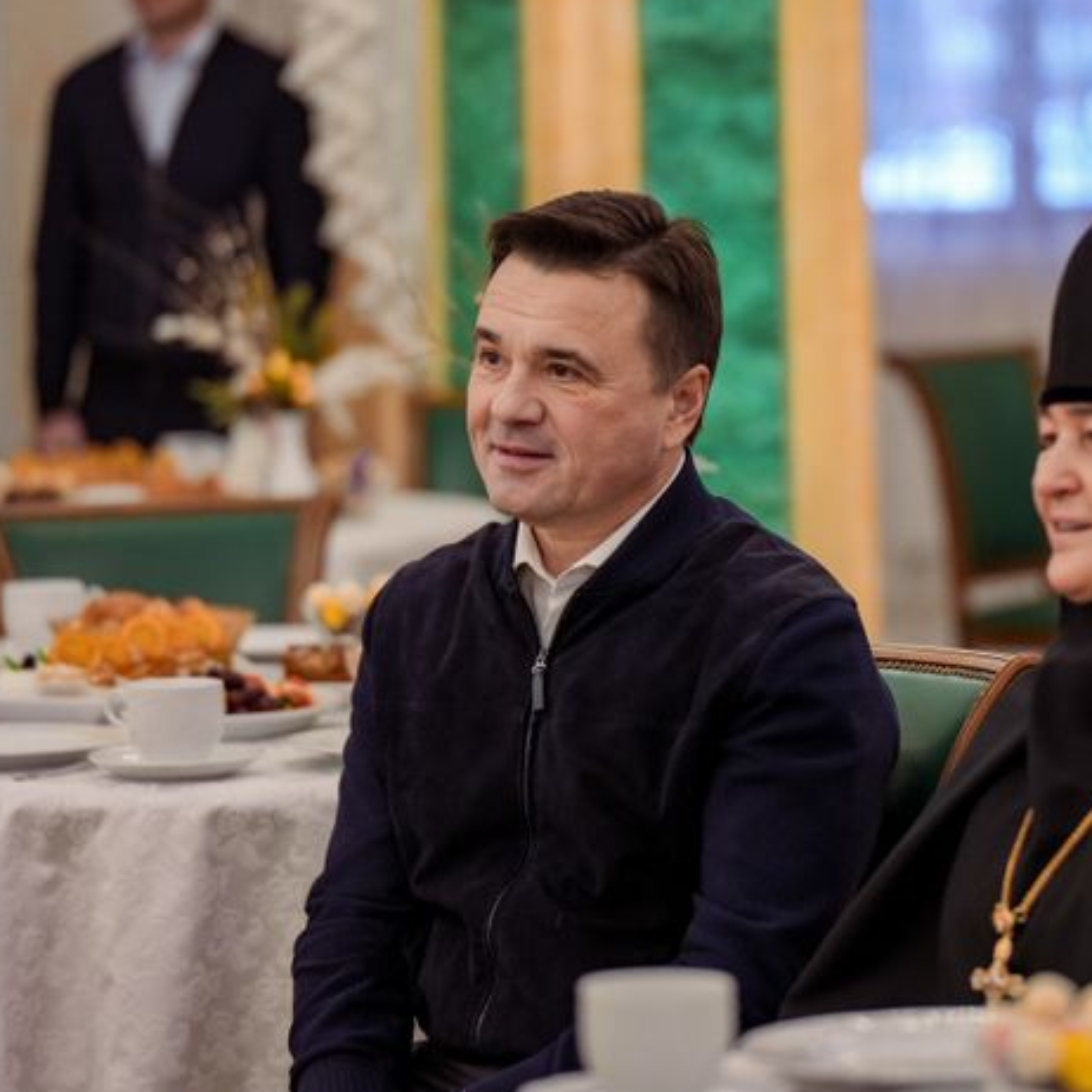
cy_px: 544
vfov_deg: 10.5
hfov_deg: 10.5
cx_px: 760
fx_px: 5960
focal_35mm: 167
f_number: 2.8
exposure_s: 1/320
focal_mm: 130
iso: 1250
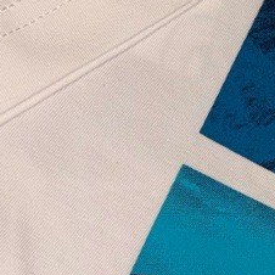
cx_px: 392
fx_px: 1465
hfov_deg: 10.4
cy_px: 270
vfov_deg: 10.6
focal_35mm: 163
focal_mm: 5.96
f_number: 1.6
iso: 32
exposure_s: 1/42
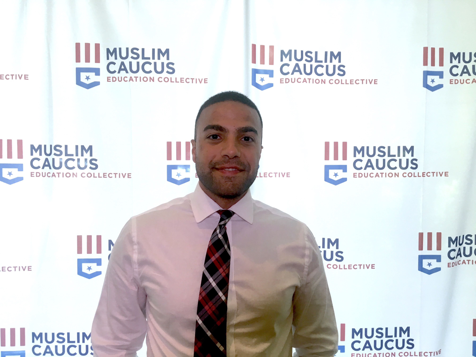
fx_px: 399
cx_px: 238
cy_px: 178
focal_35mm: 29
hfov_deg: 61.7
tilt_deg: -2.7
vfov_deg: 48.2
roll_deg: -0.2
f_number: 2.2
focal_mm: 4.15
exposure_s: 1/30
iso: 32
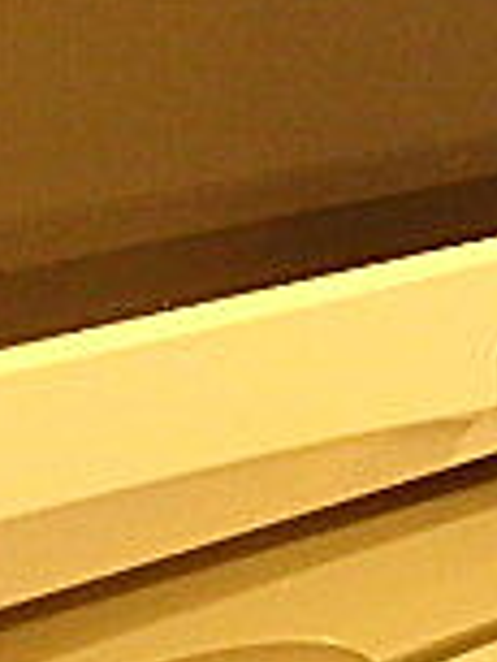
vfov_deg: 20.6
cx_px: 363
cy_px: -160
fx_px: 1682
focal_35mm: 88
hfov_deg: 16.7
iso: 800
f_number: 3.5
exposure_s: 1/15
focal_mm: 3.7
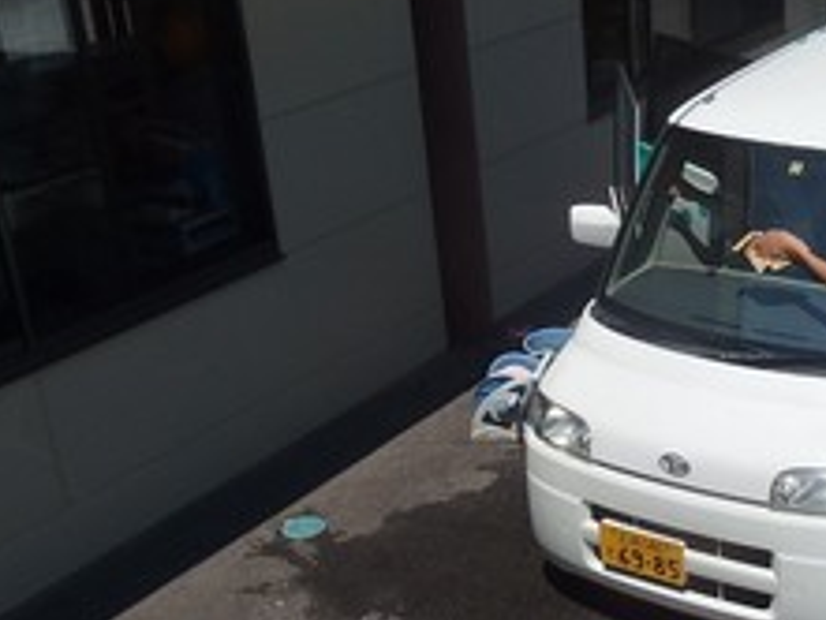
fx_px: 1361
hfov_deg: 32.9
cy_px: 351
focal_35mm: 57
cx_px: 656
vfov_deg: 25.7
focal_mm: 4.7
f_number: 5
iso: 100
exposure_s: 1/1250
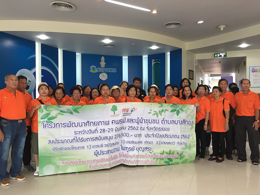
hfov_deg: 61.7
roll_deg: -1.0
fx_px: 218
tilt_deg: -0.8
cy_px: 98
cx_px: 130
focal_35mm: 29
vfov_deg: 48.2
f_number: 2.2
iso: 80
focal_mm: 4.15
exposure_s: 1/33
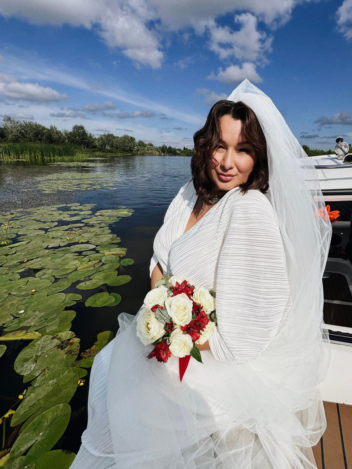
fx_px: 190
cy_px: 234
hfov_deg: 85.7
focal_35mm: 14
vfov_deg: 102.1
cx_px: 176
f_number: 2.2
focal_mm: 2.22
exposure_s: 1/4132
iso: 40
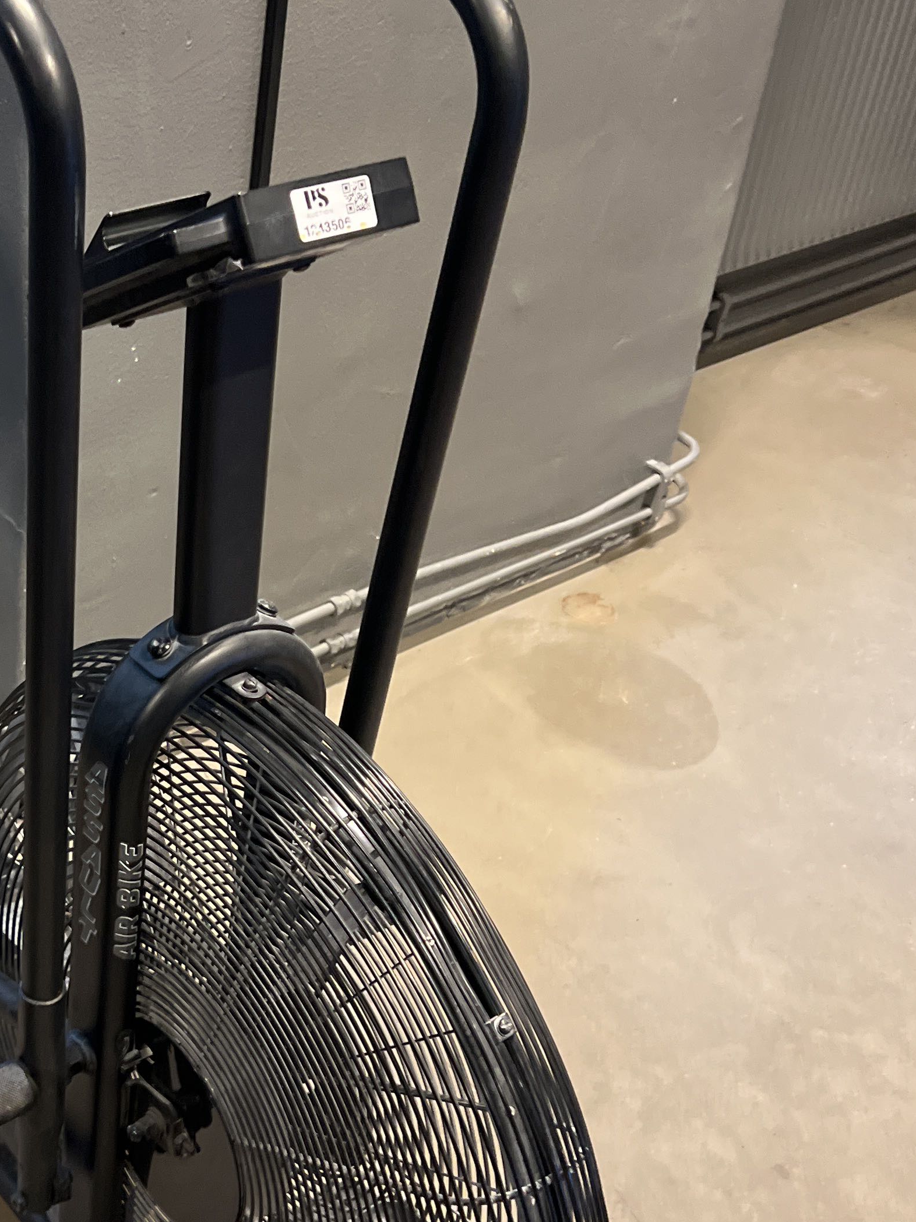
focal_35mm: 50
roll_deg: -4.0
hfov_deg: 28.2
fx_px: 1765
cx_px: 134
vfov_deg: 38.1
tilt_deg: -33.5
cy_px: 688
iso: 320
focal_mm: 5.7
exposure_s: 1/50
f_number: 1.5
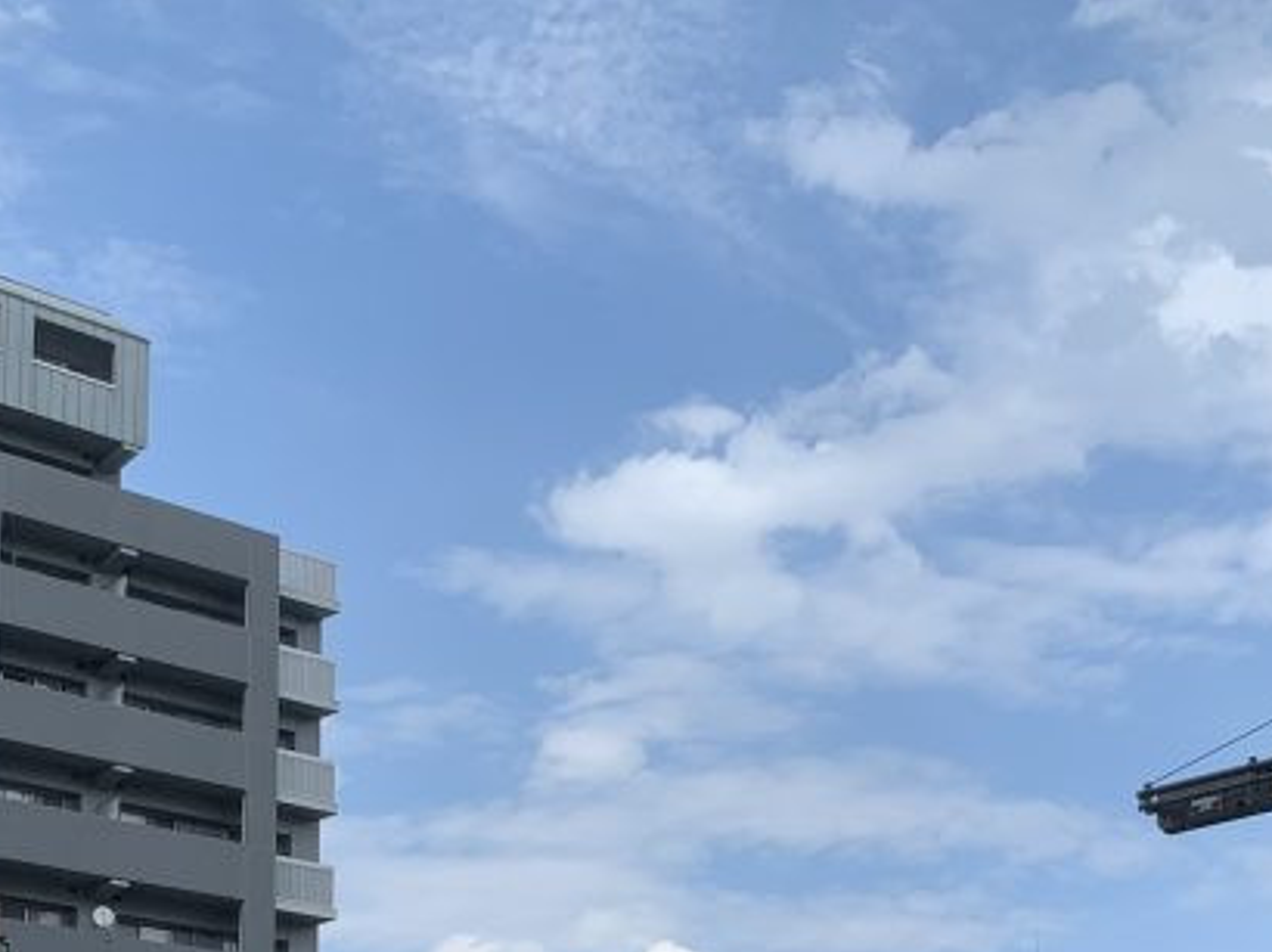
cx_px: 667
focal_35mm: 65
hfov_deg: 29.8
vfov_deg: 21.6
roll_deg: +0.3
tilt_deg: +11.1
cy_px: 989
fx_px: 2387
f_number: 1.8
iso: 25
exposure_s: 1/2364
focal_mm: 4.25
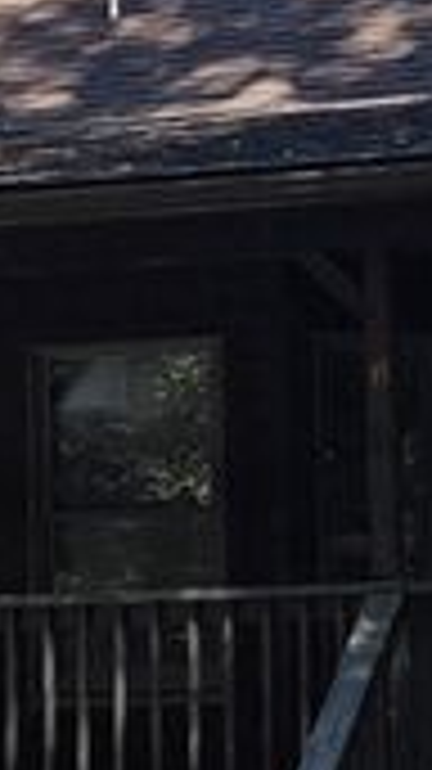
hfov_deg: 8.0
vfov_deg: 14.3
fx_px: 3059
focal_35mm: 150
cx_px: 414
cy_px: 248
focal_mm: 6.3
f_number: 1.7
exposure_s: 1/180
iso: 16
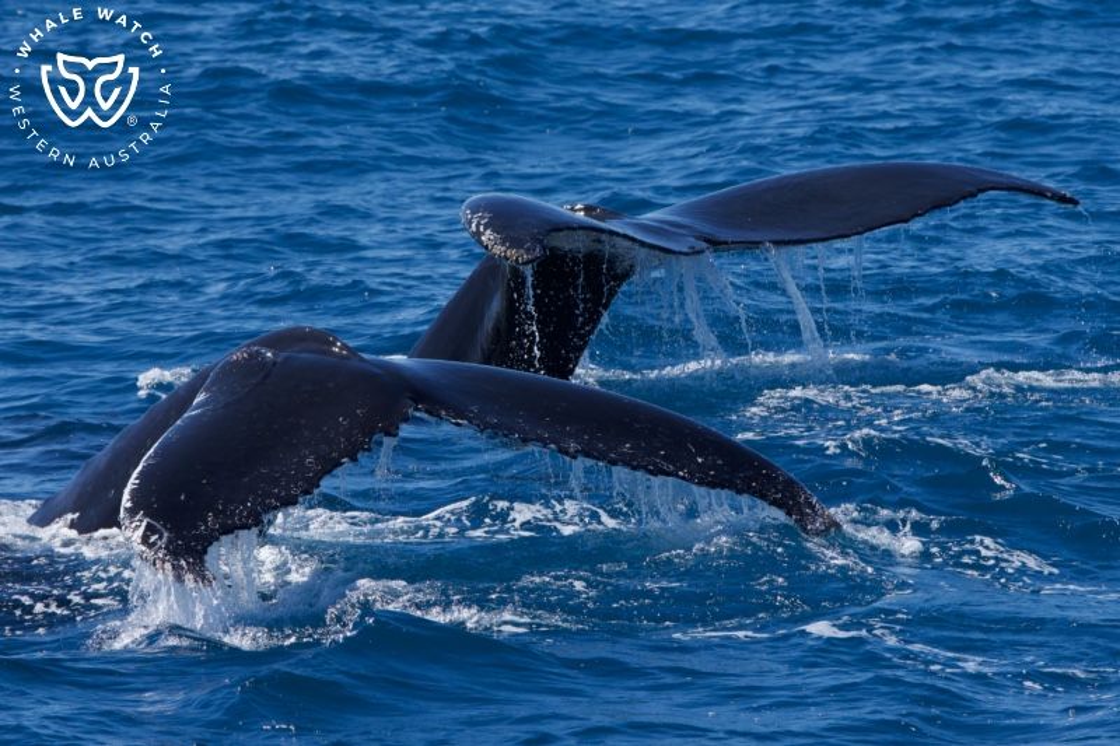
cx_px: 560
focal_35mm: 422
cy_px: 373
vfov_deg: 3.3
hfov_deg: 4.9
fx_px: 13125
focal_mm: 422
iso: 1000
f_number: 8
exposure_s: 1/3200
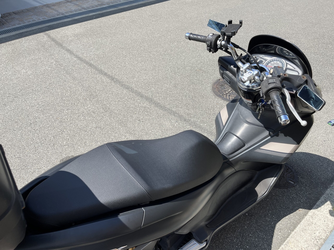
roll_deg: +3.8
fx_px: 251
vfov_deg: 53.1
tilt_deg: -38.1
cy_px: 125
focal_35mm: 26
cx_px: 167
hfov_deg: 67.3
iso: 50
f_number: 1.6
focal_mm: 5.1
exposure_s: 1/1695
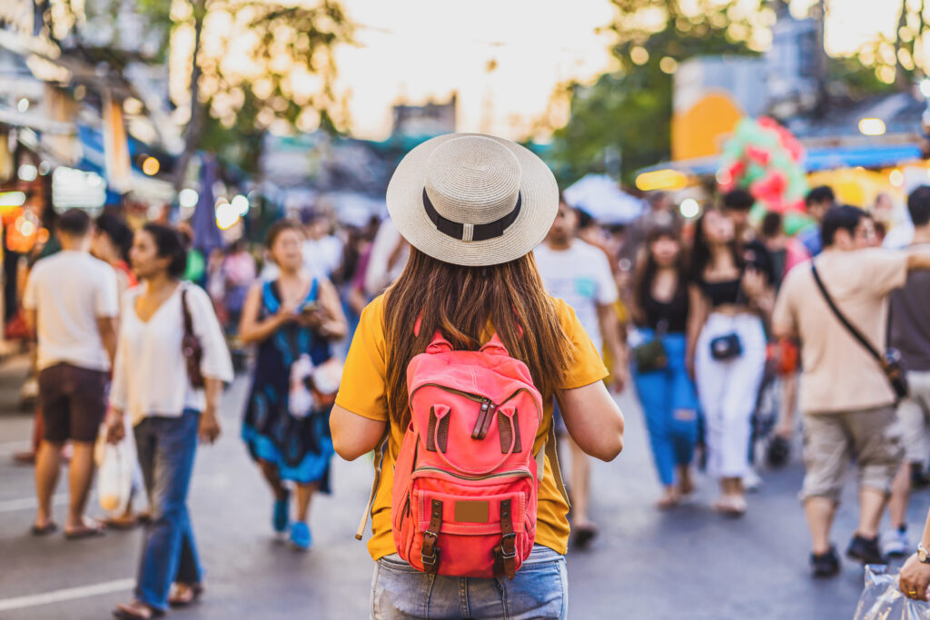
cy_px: 310
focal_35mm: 85
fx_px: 2196
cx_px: 465
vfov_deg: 16.1
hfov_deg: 23.9
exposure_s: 1/125
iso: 400
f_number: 2.5
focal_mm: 85
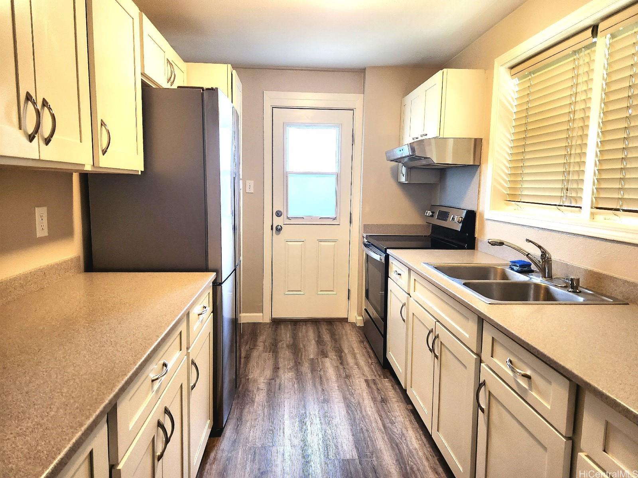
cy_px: 239
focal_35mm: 23
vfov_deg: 58.9
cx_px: 319
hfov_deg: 73.9
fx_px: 424
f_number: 1.8
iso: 100
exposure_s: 1/182
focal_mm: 5.4
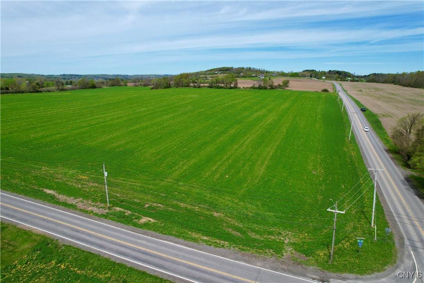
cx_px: 212
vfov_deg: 57.2
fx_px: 259
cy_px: 142
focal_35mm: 22
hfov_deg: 78.6
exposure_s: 1/2000
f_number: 2.8
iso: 100
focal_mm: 8.38
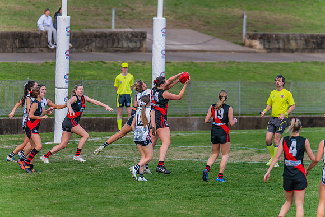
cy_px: 108
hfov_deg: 5.4
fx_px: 3431
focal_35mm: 380
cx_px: 162
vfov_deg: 3.6
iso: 800
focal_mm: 380
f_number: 5
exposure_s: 1/1250
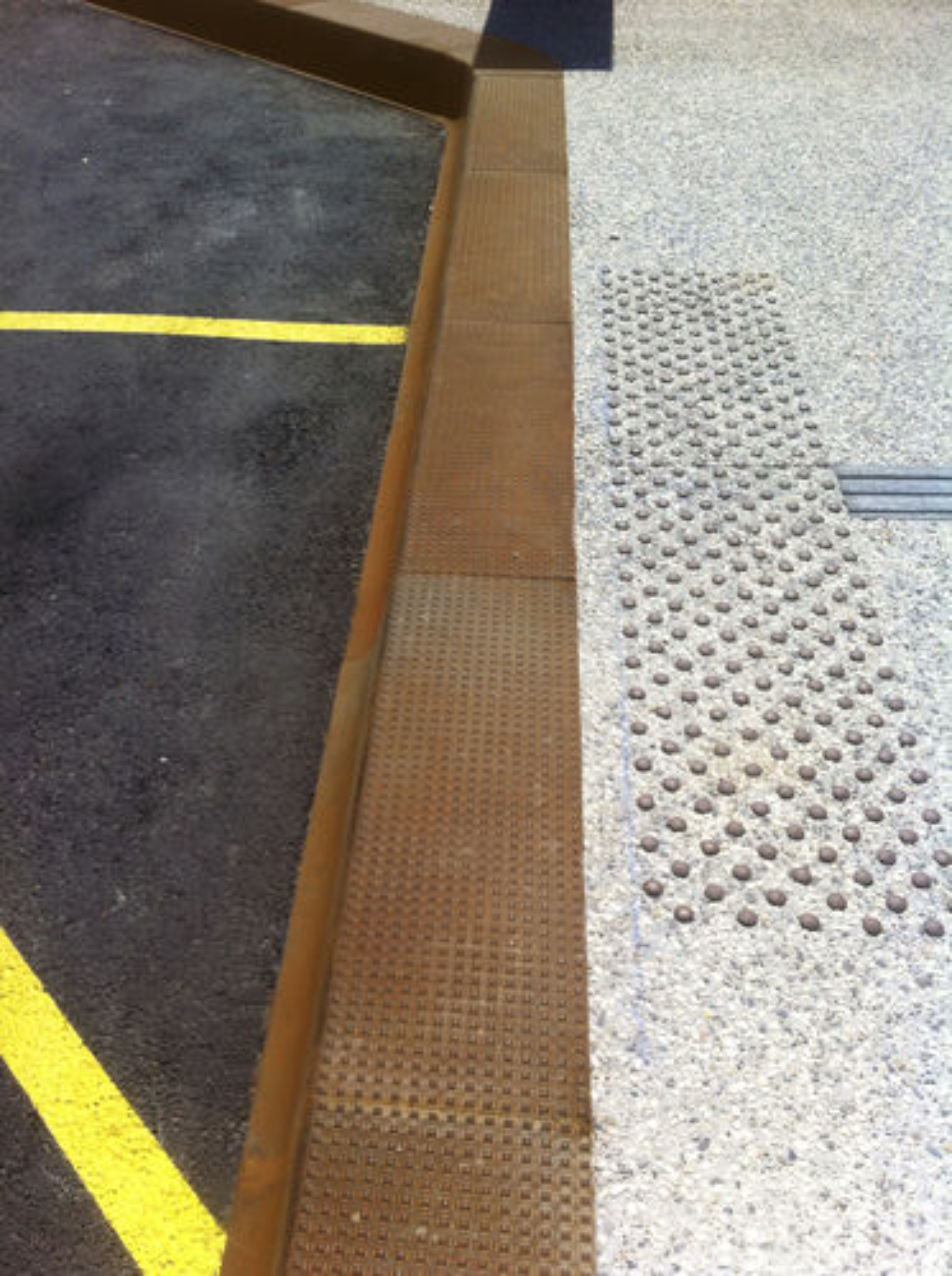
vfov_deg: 52.7
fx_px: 1288
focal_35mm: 35
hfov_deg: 40.6
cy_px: 638
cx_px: 476
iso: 80
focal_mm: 3.85
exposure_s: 1/2155
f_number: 2.8
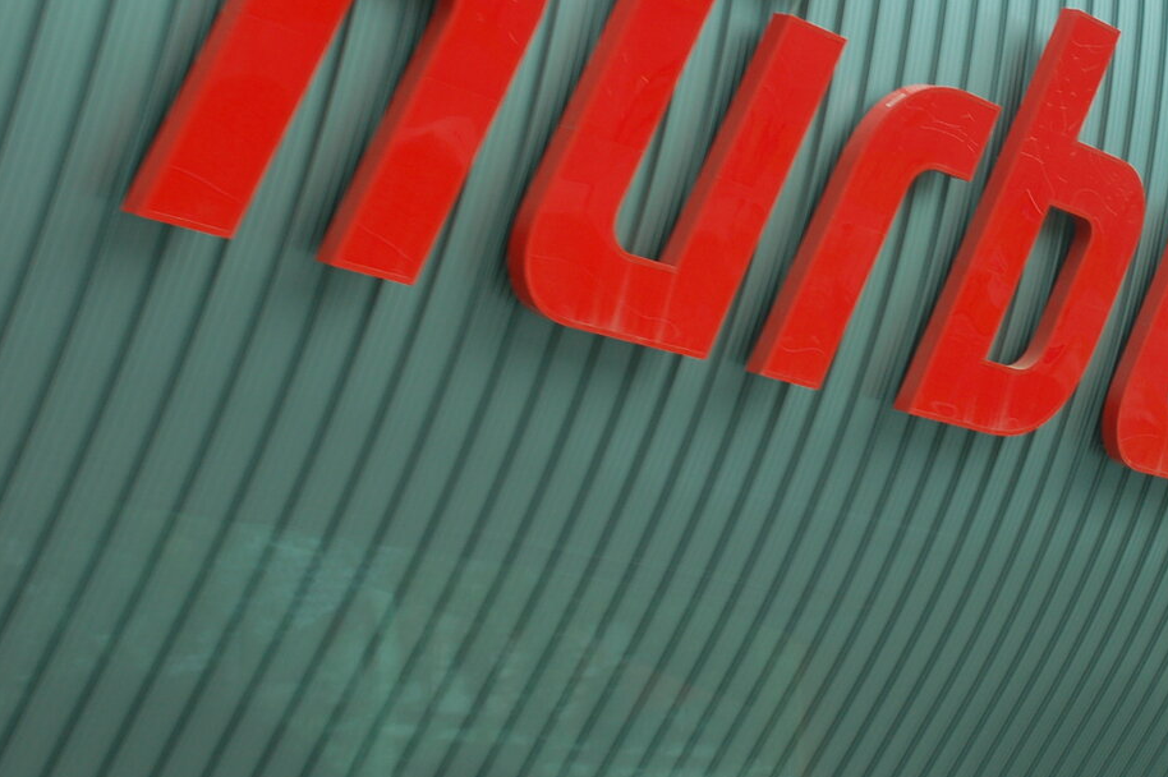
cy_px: 311
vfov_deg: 16.2
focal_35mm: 84
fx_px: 2723
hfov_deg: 23.8
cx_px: 957
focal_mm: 32
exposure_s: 1/160
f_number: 6.3
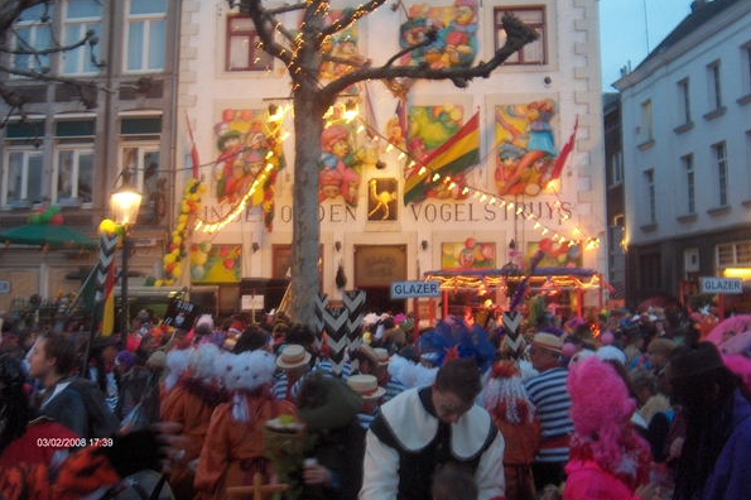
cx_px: 377
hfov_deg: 47.4
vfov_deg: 32.6
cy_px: 217
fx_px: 855
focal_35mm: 41
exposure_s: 1/16.2
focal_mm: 8
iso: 200
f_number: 2.8
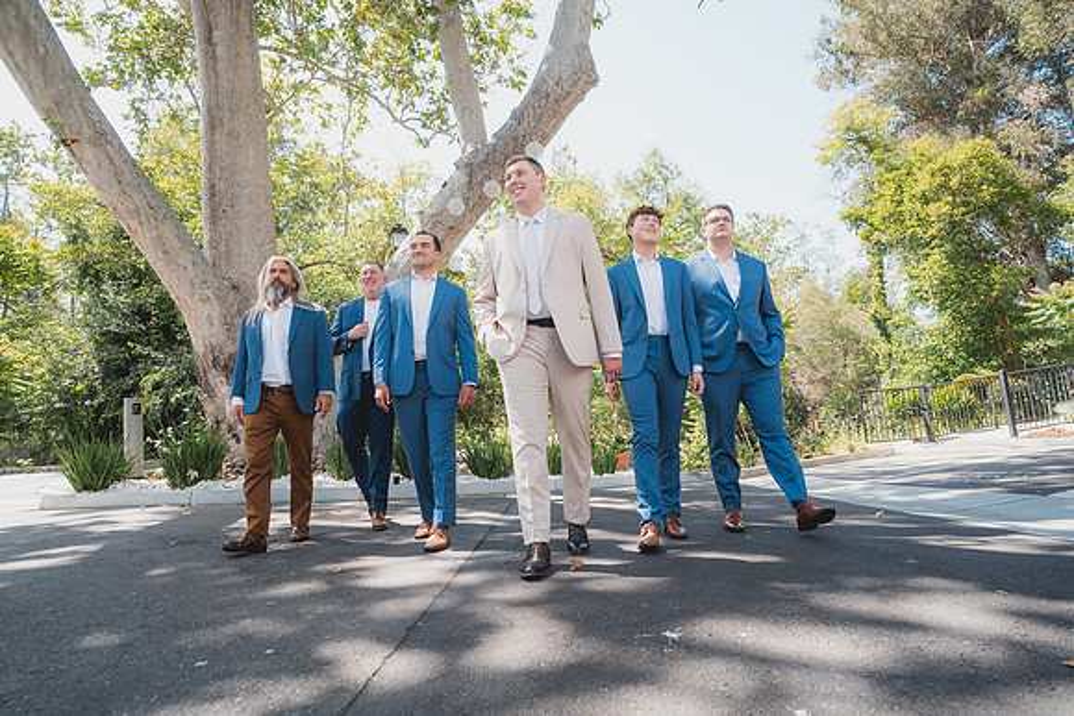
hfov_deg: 90.0
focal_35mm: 18
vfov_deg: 67.4
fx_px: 537
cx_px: 537
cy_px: 358
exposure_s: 1/200
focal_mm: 18
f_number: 3.5
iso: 200
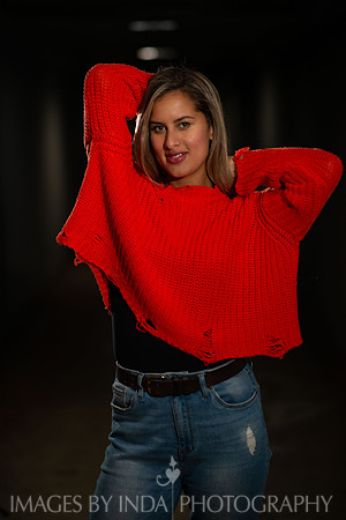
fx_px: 1225
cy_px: 260
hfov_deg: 16.1
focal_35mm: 85
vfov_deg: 23.9
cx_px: 173
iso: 200
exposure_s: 1/200
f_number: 1.8
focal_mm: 85
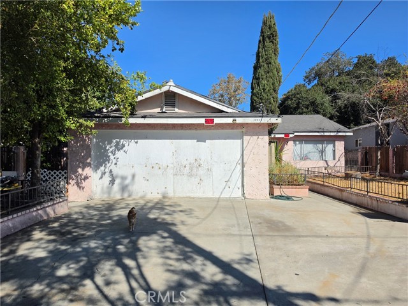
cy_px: 153
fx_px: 271
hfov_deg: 73.9
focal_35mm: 23
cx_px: 204
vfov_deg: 58.9
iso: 50
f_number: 1.4
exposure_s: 1/7939
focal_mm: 6.5
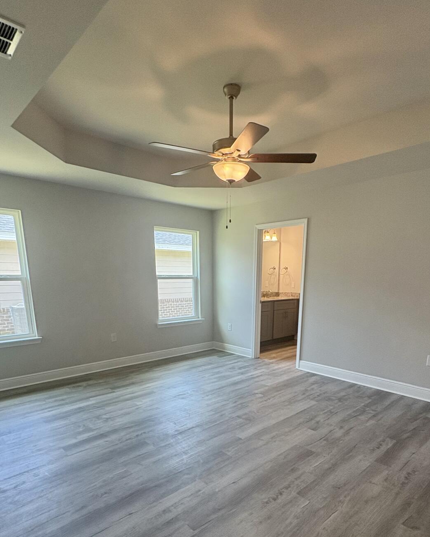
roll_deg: -0.6
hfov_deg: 65.5
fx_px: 334
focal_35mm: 21
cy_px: 352
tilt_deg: -14.1
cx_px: 223
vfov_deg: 75.5
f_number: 2.2
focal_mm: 2.22
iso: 160
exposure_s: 1/120
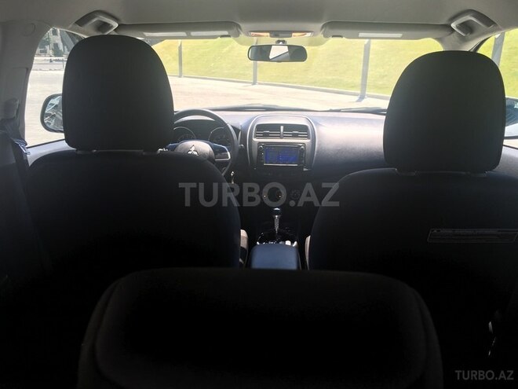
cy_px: 194
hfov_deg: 61.7
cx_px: 259
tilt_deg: -19.5
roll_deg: -1.9
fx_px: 434
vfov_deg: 48.2
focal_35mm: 29
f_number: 2.2
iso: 25
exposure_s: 1/230
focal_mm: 4.15
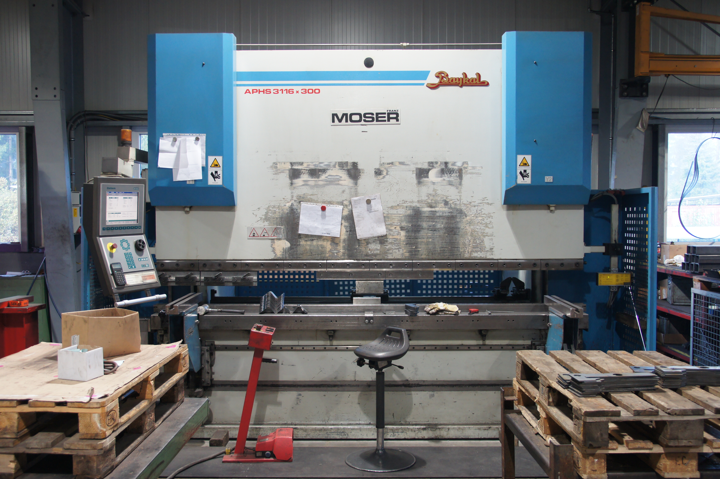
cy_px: 240
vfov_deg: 38.3
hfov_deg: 55.1
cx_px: 360
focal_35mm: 34
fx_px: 690
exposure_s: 1/40
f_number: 4
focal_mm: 23
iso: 640
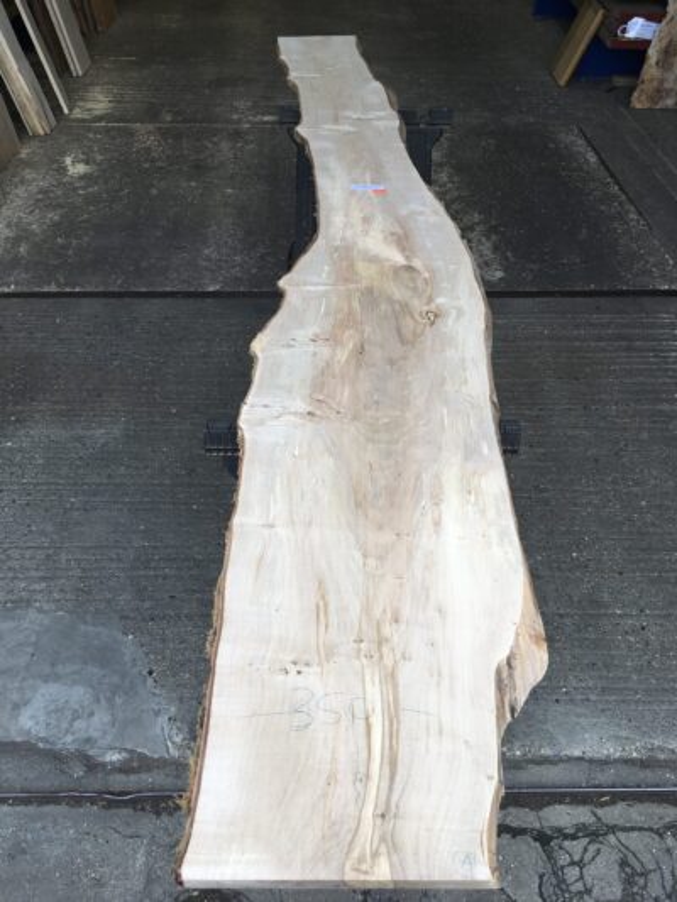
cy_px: 451
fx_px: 756
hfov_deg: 48.2
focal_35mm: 29
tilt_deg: -43.9
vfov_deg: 61.6
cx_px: 338
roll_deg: -0.5
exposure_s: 1/185
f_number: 2.2
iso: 25
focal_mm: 4.15
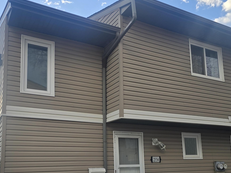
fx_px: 240
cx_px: 100
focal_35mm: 36
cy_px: 129
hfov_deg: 51.2
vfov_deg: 38.7
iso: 12
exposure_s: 1/260
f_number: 1.7
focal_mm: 6.3
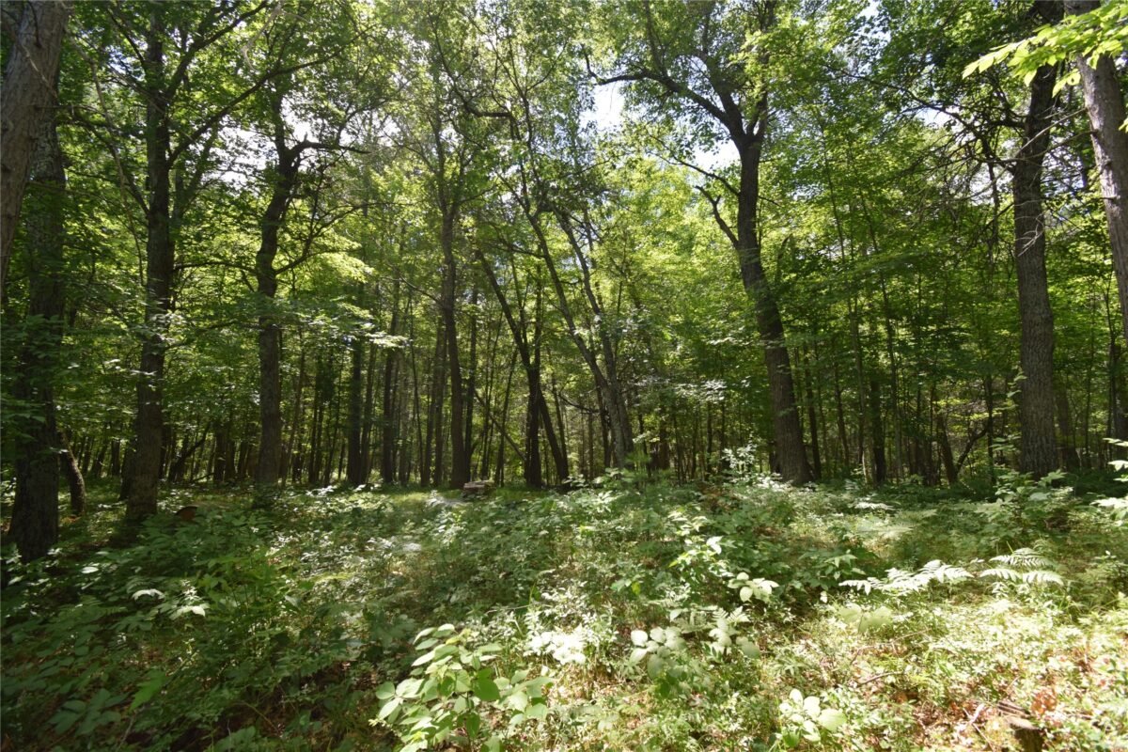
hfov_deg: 100.4
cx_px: 564
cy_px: 376
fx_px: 470
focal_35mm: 15
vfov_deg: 77.3
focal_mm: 10
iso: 400
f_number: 7.1
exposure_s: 1/200
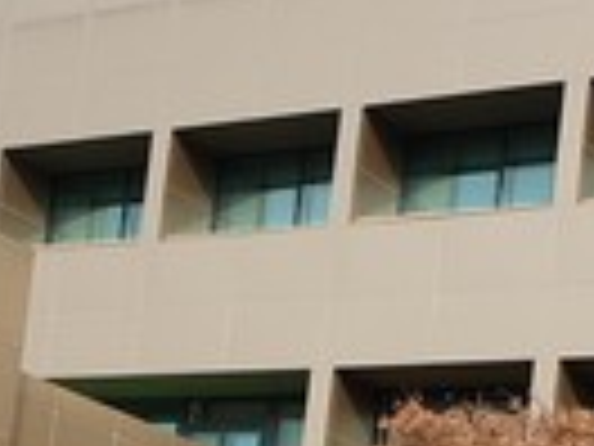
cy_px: 563
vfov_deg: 12.2
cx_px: 162
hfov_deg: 16.6
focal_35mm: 118
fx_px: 2025
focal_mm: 4.3
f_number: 2.4
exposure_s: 1/728
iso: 50
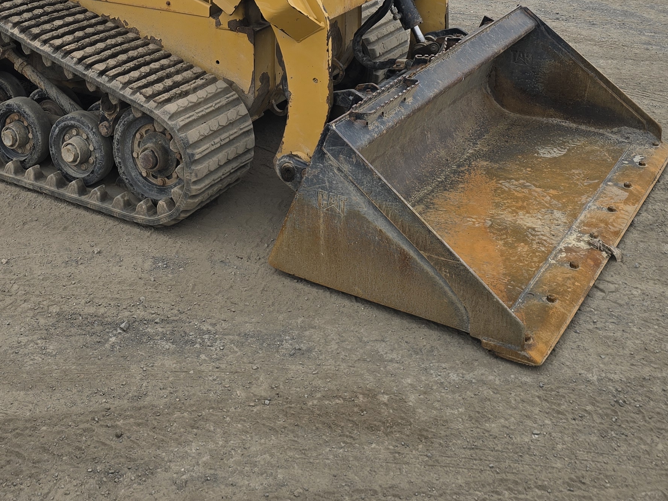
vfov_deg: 26.0
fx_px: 1004
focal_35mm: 52
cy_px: -45
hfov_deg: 36.5
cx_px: 228
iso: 12
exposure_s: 1/322
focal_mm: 6.3
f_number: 1.7
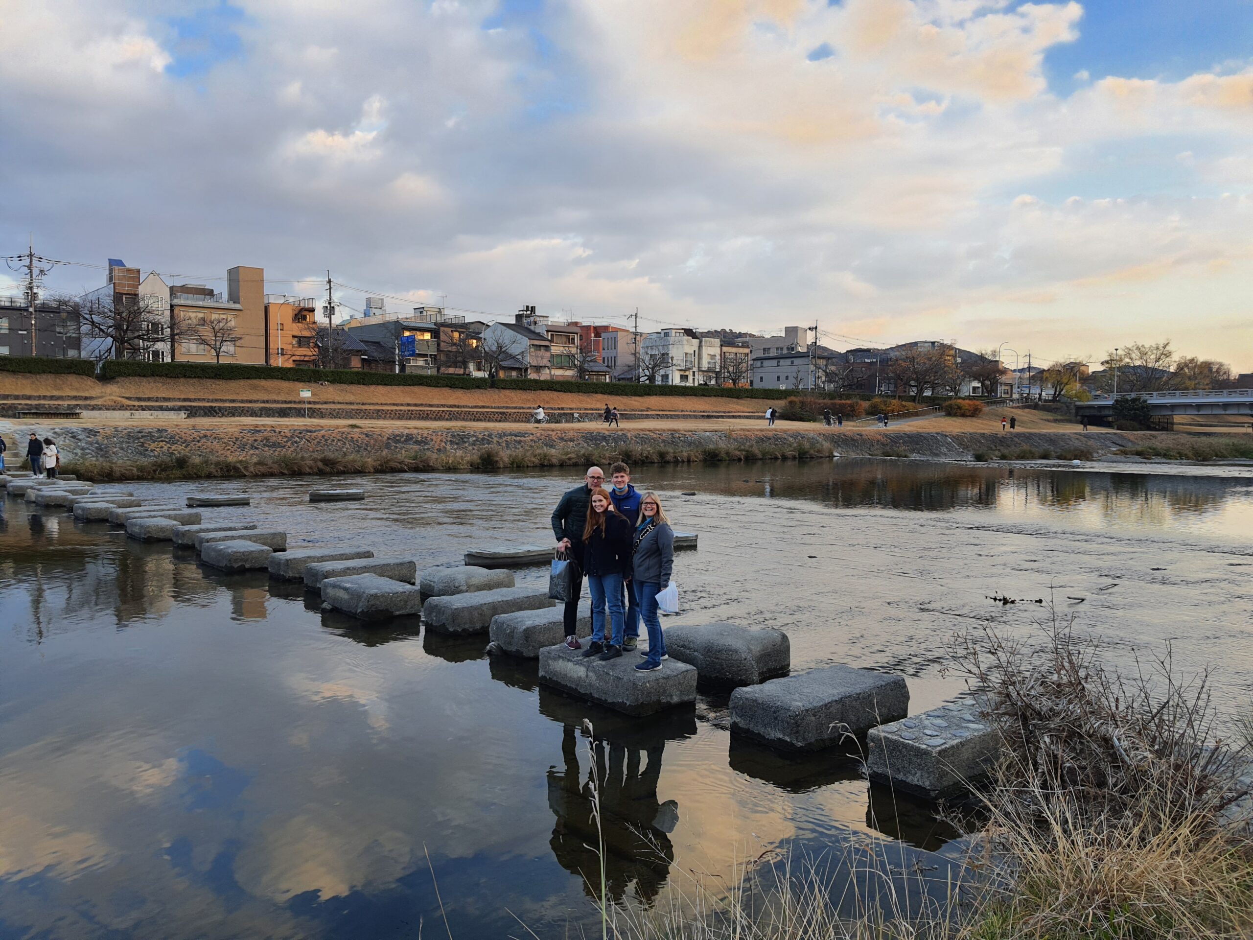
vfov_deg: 53.1
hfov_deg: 67.3
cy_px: 470
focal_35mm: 26
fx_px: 941
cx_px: 626
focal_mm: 4.32
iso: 50
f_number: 1.7
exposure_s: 1/366
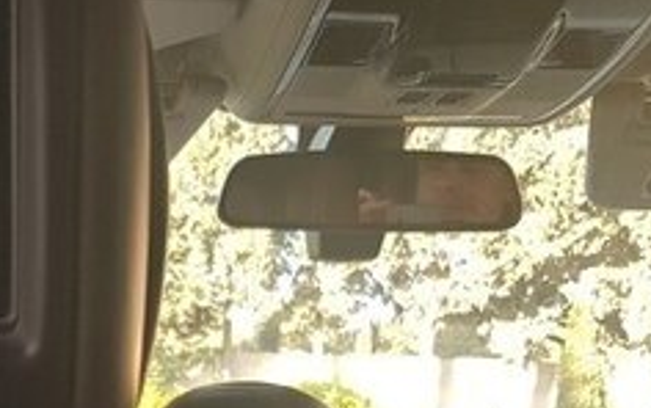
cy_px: 533
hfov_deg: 25.8
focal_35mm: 77
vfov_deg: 16.1
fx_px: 1367
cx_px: 50
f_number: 1.7
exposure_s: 1/100
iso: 80
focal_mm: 4.2
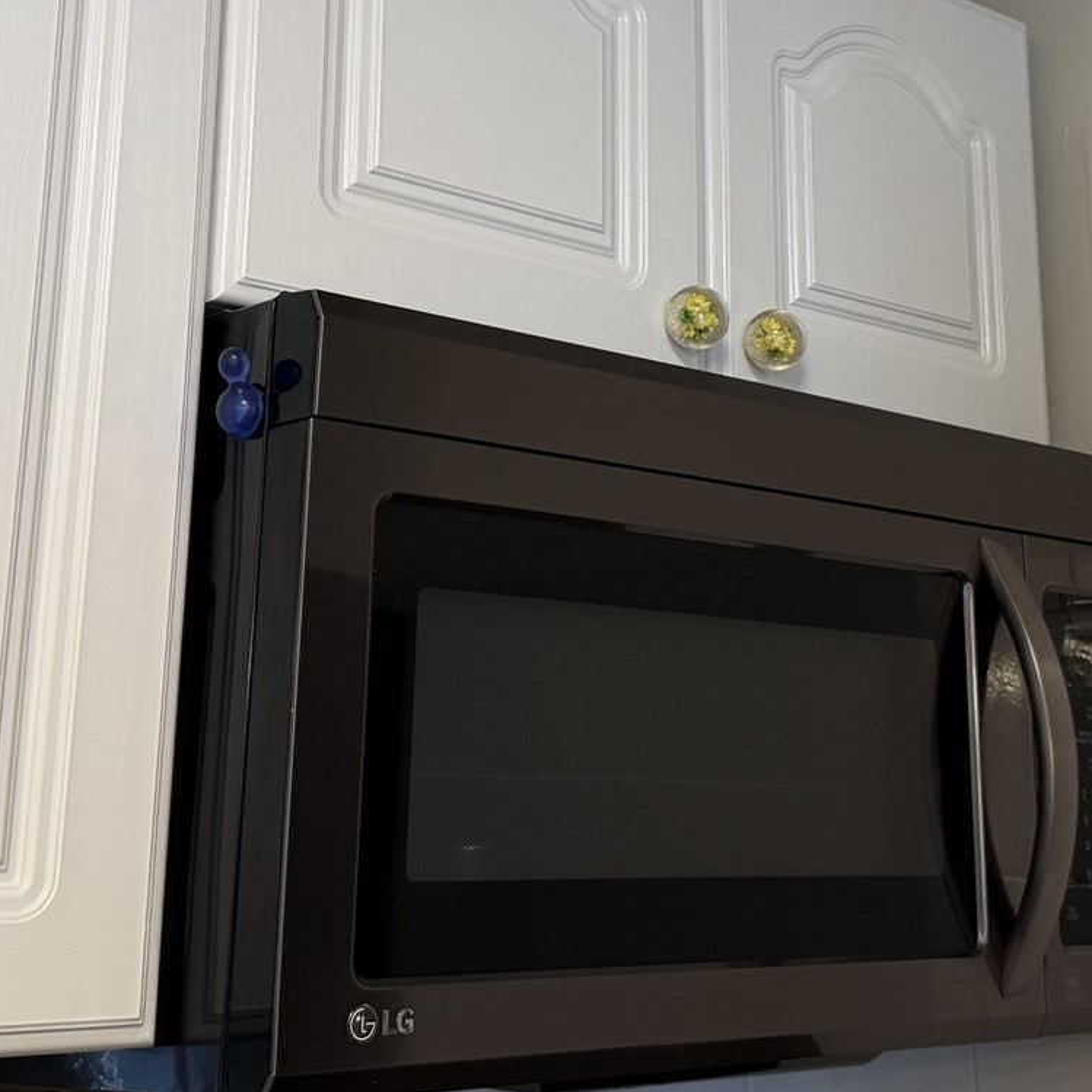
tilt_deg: +16.3
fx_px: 2070
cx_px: 695
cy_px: 232
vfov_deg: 29.0
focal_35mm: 58
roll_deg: +1.1
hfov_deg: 29.4
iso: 200
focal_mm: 6.76
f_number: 1.78
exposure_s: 1/120
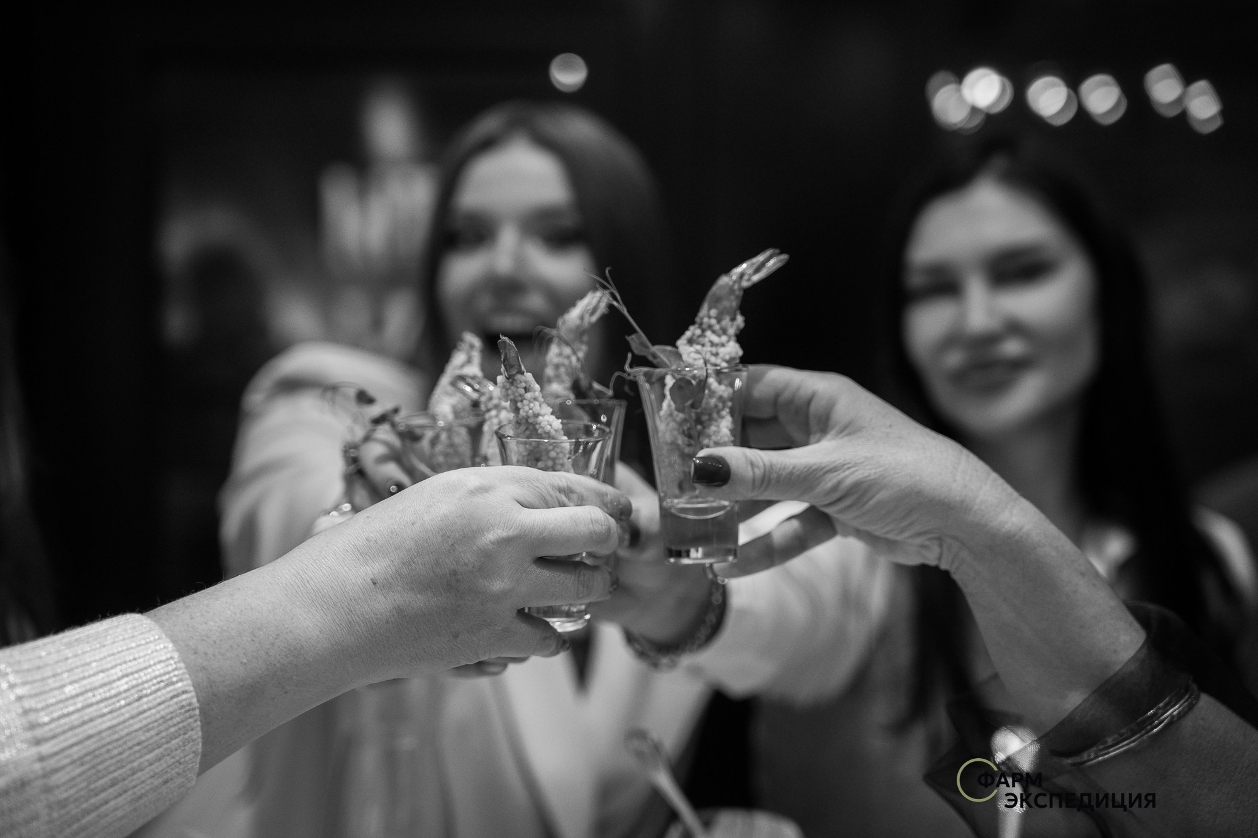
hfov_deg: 31.8
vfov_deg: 21.5
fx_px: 2212
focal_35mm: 63
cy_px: 419
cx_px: 629
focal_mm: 63.3
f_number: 3.5
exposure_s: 1/160
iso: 1000
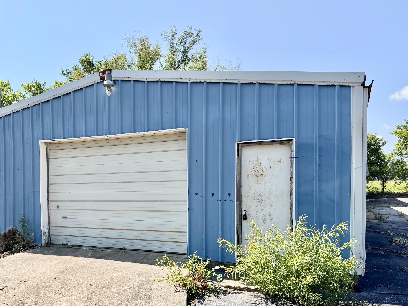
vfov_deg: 43.9
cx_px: 142
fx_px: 377
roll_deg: -0.1
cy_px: 189
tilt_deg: -0.9
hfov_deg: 55.8
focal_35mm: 32
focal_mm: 6.76
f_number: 1.78
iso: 80
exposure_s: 1/3953
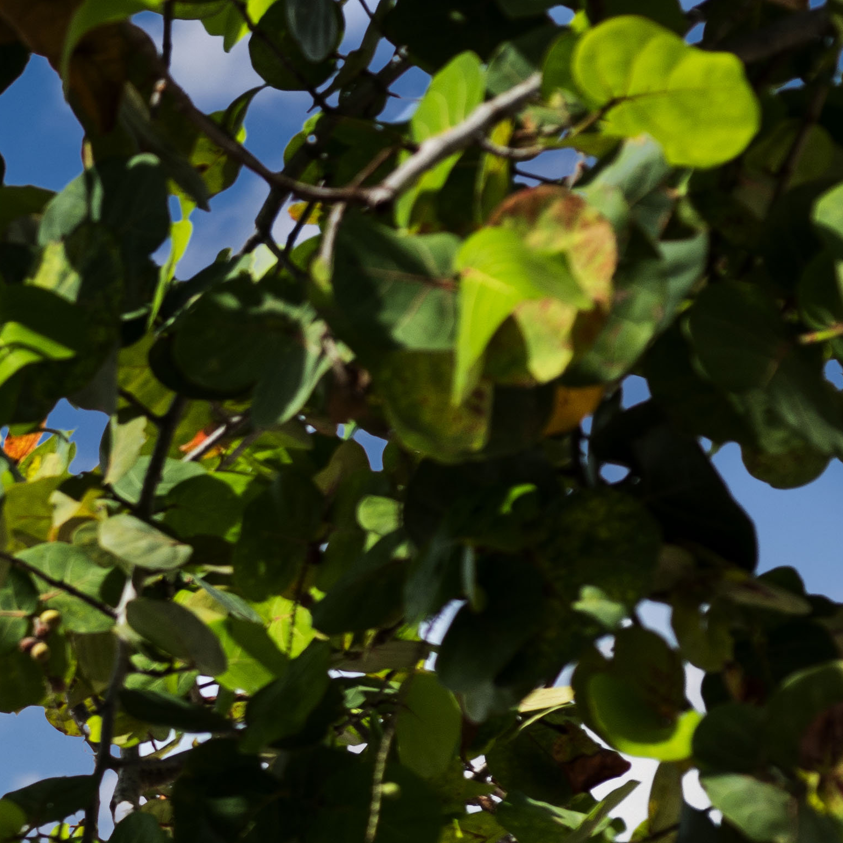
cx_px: -1043
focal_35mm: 220
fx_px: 6061
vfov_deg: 7.9
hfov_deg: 7.5
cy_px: 932
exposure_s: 1/320
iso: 100
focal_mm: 50
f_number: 4.5
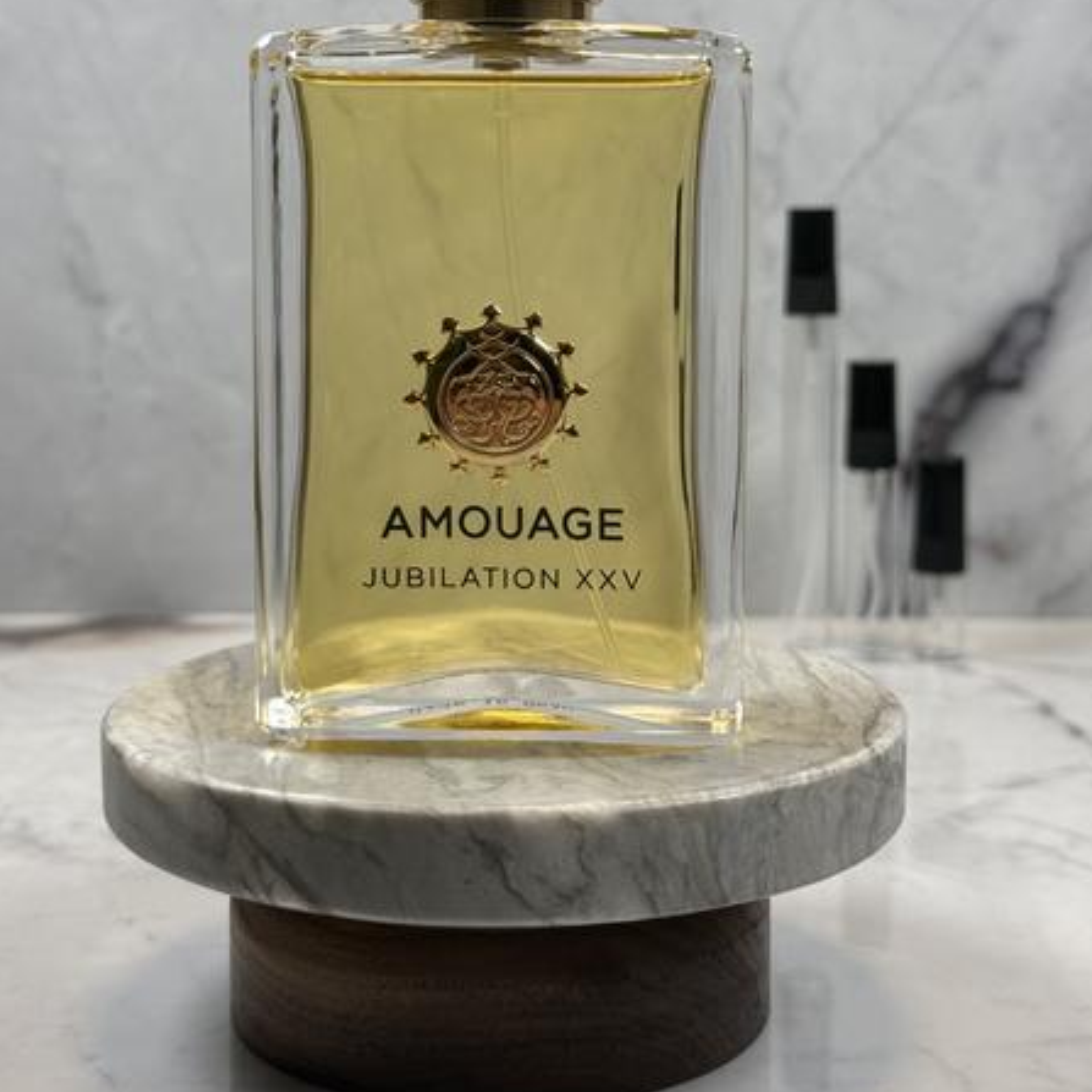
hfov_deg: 30.0
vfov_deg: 30.0
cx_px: 545
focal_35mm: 57
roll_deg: -0.8
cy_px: 442
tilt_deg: -6.0
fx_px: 2034
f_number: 1.78
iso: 50
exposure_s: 1/120
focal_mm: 6.76
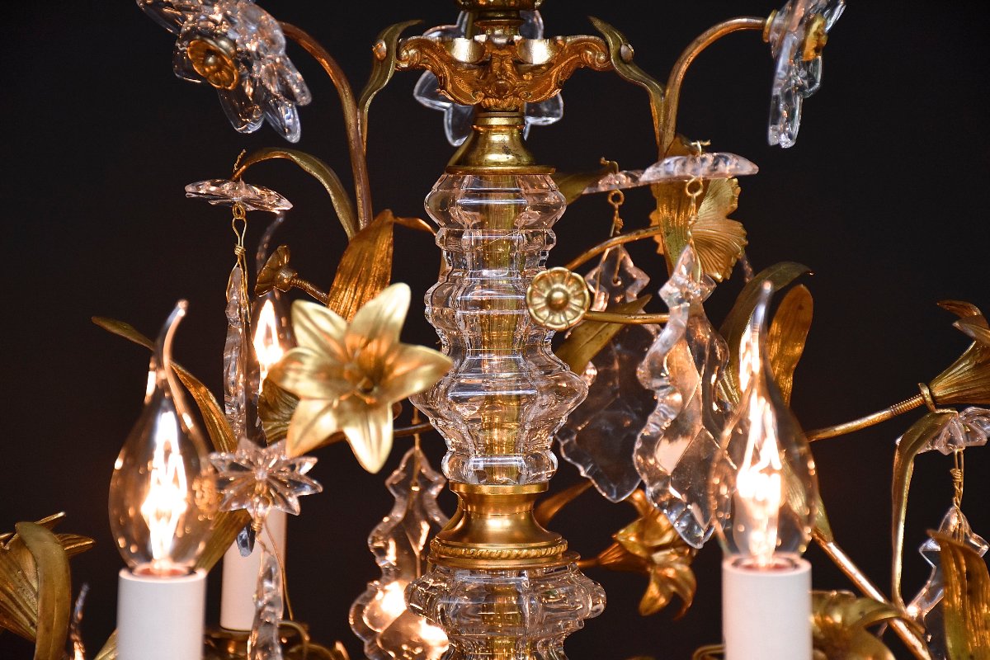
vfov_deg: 12.2
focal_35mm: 112
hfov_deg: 18.2
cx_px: 495
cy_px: 330
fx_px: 3094
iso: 1000
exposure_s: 1/160
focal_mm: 75
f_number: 5
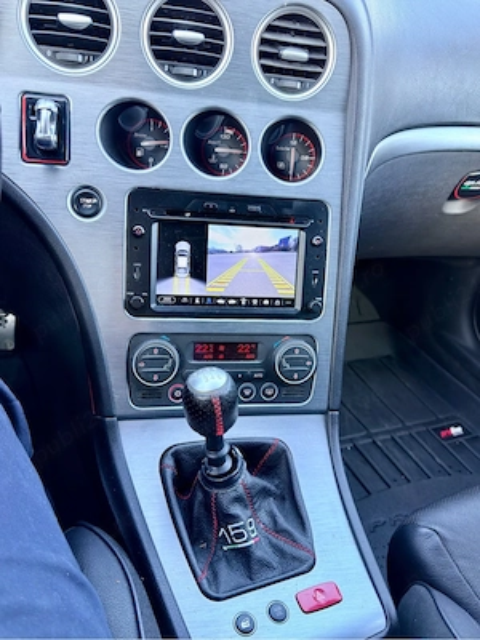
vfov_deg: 61.7
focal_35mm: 29
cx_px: 240
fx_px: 536
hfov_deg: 48.2
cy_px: 320
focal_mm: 6.76
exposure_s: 1/70
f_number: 1.78
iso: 100
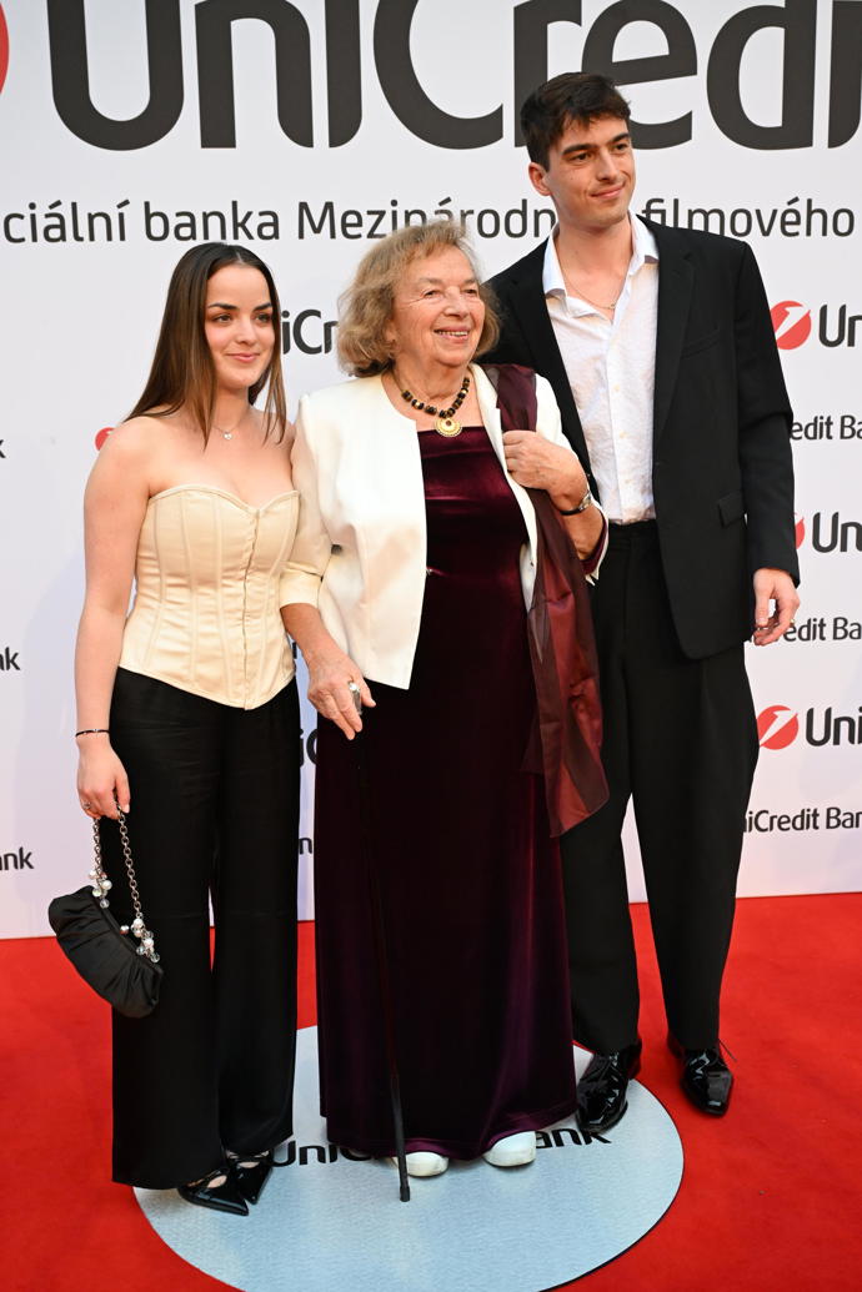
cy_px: 646
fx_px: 1472
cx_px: 431
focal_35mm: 41
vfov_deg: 47.4
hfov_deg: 32.6
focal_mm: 41
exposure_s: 1/500
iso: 2500
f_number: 5
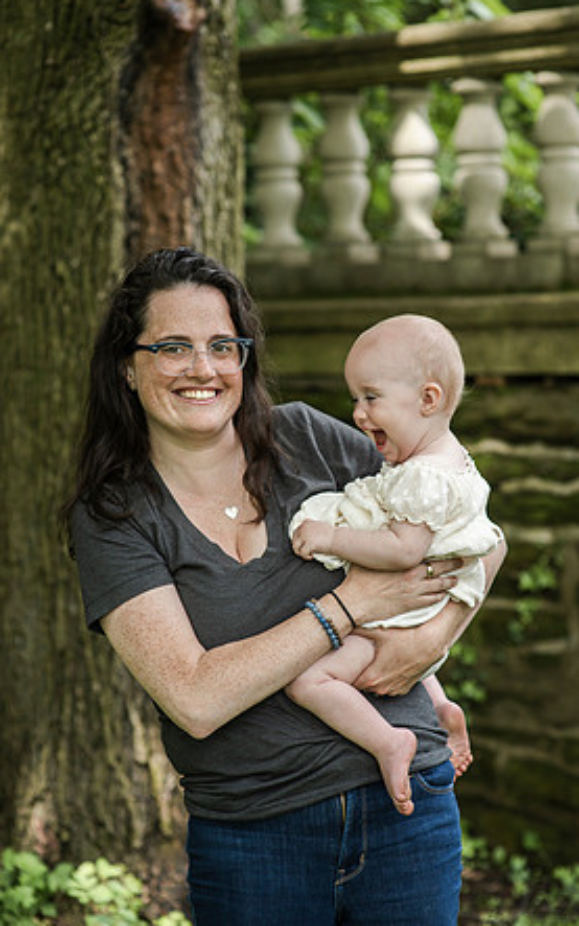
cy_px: 462
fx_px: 2221
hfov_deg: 14.9
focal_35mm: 88
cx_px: 309
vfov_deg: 23.6
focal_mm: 85
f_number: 3.5
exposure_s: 1/1600
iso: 800
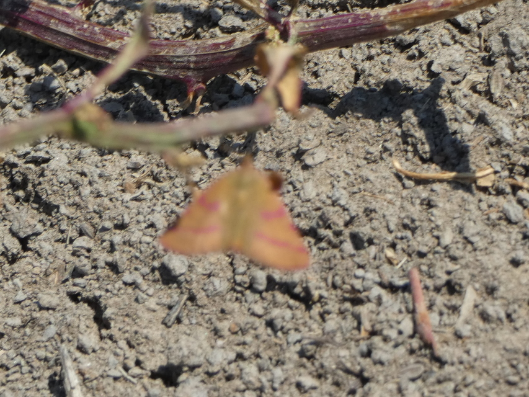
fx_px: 3500
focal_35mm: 229
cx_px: 264
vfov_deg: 6.5
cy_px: 198
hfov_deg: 8.6
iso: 80
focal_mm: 41.1
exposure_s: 1/160
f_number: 5.5
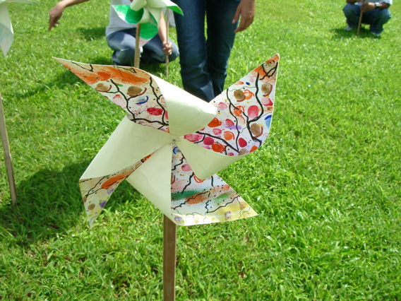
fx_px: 405
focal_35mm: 35
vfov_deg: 40.7
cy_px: 150
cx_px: 200
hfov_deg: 52.6
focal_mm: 5.8
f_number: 4.3
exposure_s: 1/320
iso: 80
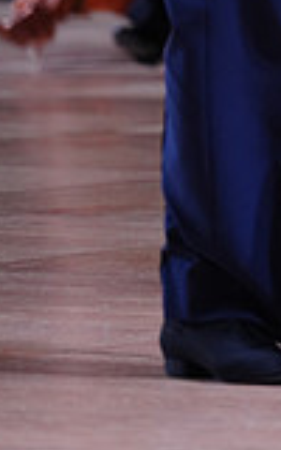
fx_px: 6825
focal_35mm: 557
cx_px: 524
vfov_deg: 3.8
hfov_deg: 2.4
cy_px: -217
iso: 800
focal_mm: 151
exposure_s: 1/500
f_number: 2.8
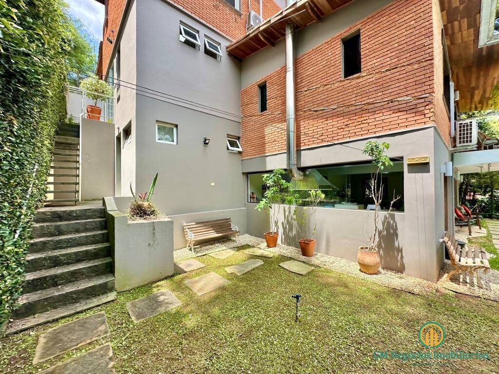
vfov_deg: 85.7
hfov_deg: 102.1
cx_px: 250
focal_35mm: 14
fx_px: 202
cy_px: 187
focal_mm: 2.22
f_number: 2.2
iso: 40
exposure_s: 1/463
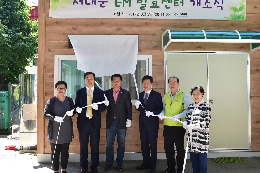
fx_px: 238
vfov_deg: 39.9
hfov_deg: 57.3
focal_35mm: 33
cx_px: 128
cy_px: 84
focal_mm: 32
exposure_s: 1/200
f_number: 6.3
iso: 400
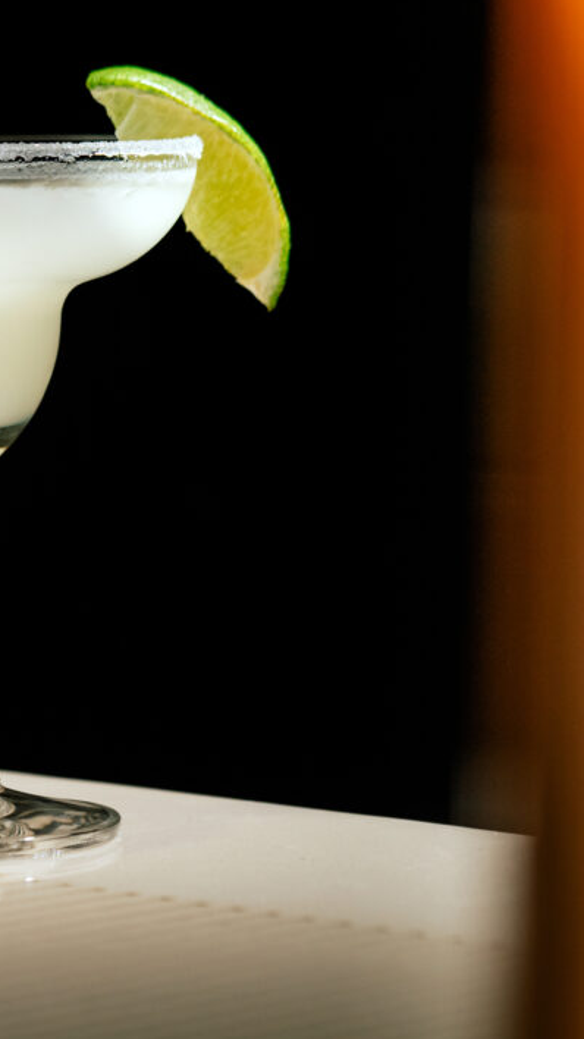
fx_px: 5206
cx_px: 103
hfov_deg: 6.4
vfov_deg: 11.4
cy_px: 414
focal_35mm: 189
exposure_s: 1/125
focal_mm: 60
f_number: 3.5
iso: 400
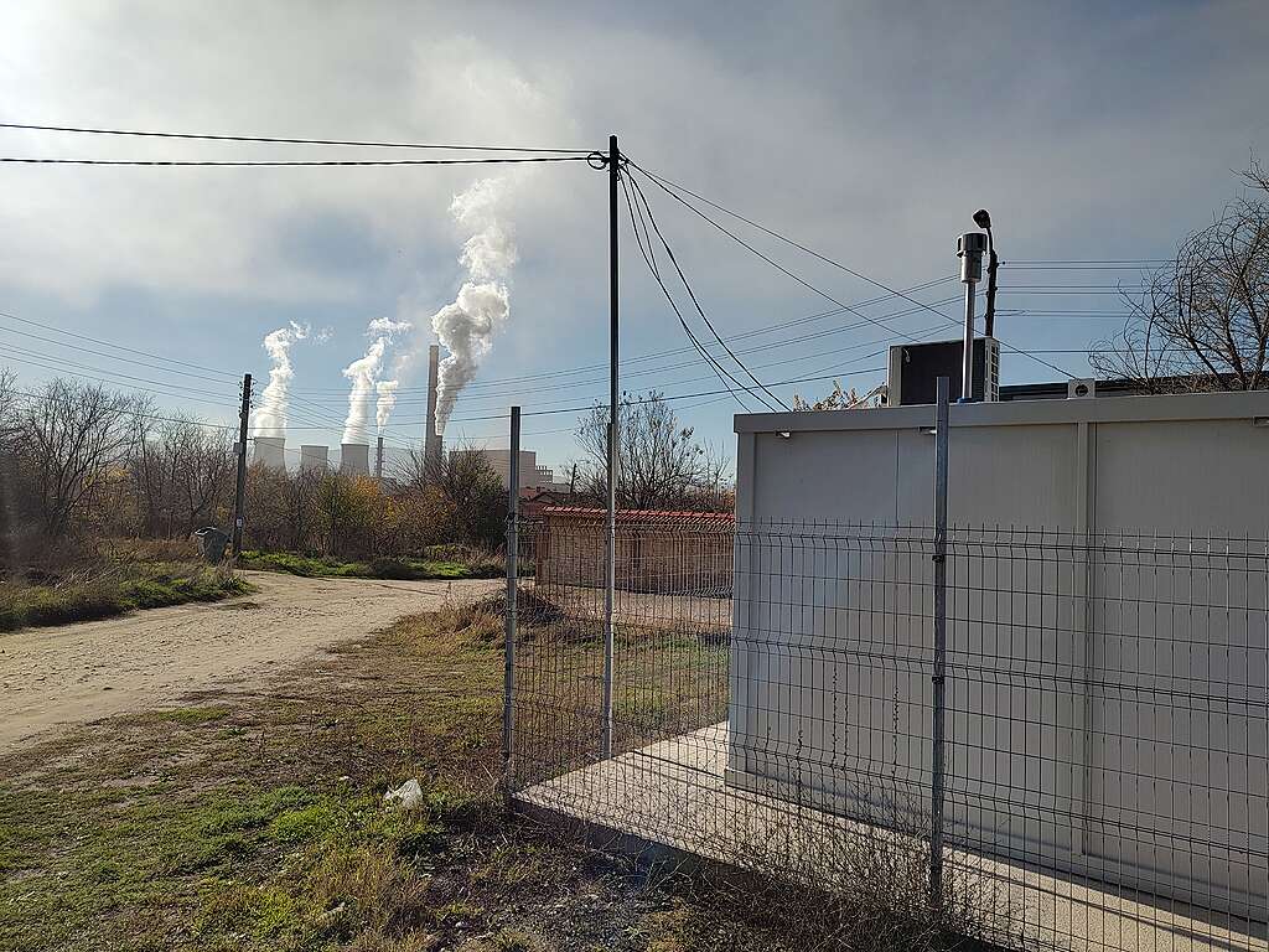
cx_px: 634
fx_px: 843
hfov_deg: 73.9
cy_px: 476
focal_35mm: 23
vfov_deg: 58.9
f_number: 1.8
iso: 100
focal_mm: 5.56
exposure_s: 1/4243
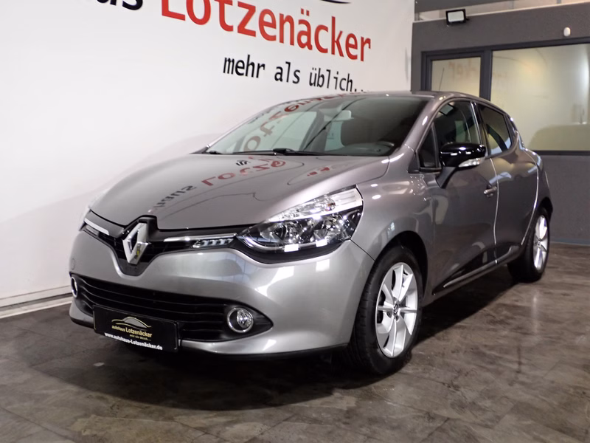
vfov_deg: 39.7
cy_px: 222
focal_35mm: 36
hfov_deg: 51.4
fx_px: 614
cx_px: 295
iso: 320
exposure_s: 1/40
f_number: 2.5
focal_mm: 6.37
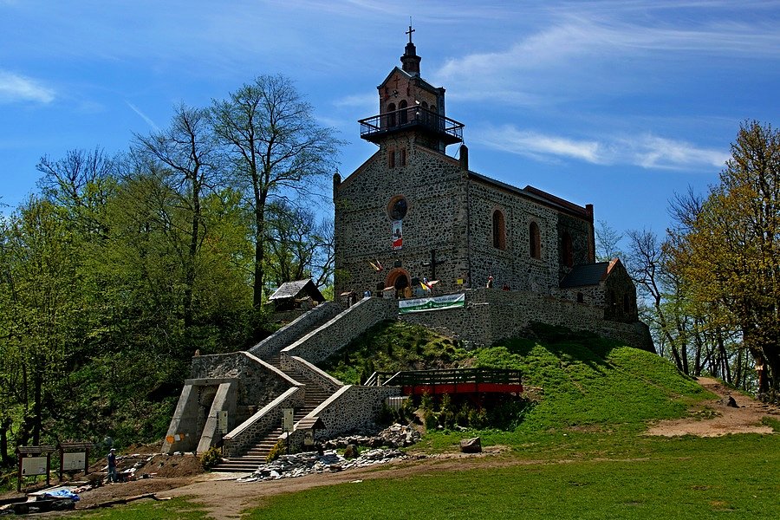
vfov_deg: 34.2
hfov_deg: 49.6
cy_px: 260
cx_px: 390
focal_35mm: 39
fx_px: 845
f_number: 8
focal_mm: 26
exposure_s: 1/400
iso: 100
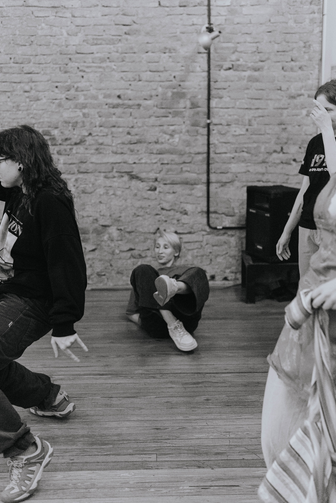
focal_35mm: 51
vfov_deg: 38.9
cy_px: 249
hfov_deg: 26.5
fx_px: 713
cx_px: 170
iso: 6400
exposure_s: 1/320
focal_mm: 50
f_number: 2.2
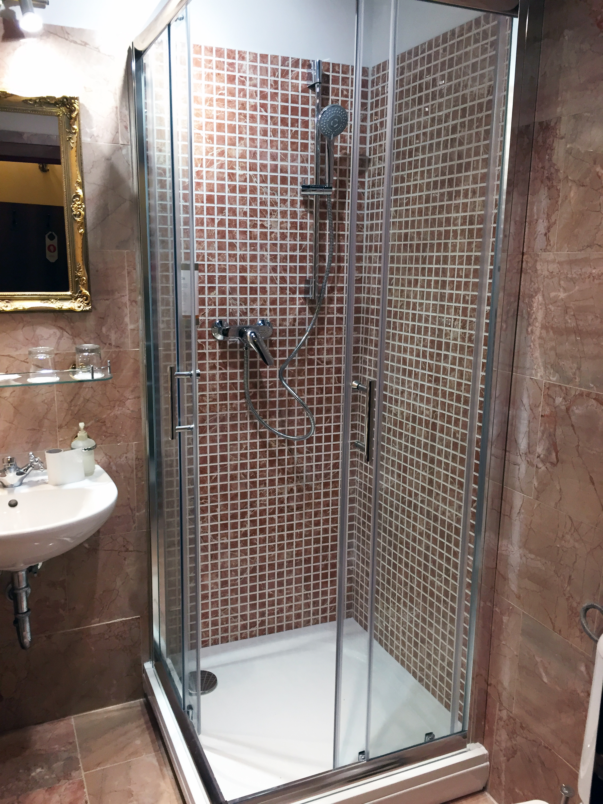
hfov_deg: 48.2
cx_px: 302
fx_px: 674
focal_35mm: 29
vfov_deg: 61.7
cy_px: 402
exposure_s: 1/33
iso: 100
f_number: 2.2
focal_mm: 4.15
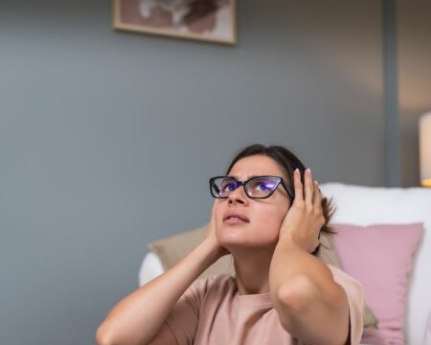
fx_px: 714
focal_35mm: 56
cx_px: 153
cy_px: 240
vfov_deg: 26.9
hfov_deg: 33.4
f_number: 1.8
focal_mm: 35
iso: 50
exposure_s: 1/200
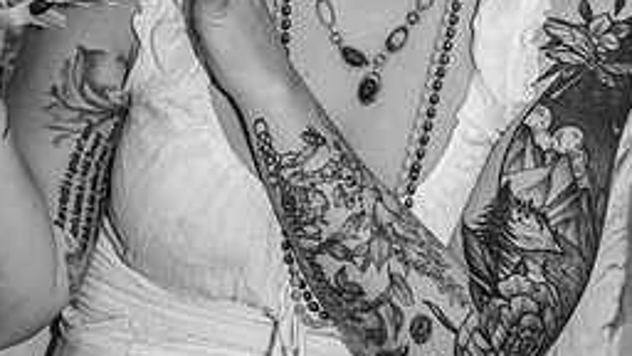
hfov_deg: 9.8
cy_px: 32
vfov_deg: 5.5
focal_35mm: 221
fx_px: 3704
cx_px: 281
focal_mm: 120
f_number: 4
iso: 640
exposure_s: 1/200
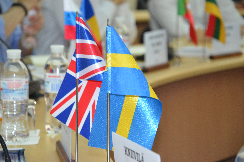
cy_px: 81
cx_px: 122
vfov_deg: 8.7
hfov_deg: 13.1
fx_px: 1065
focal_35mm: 158
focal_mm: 105
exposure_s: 1/60
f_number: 5.6
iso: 1600
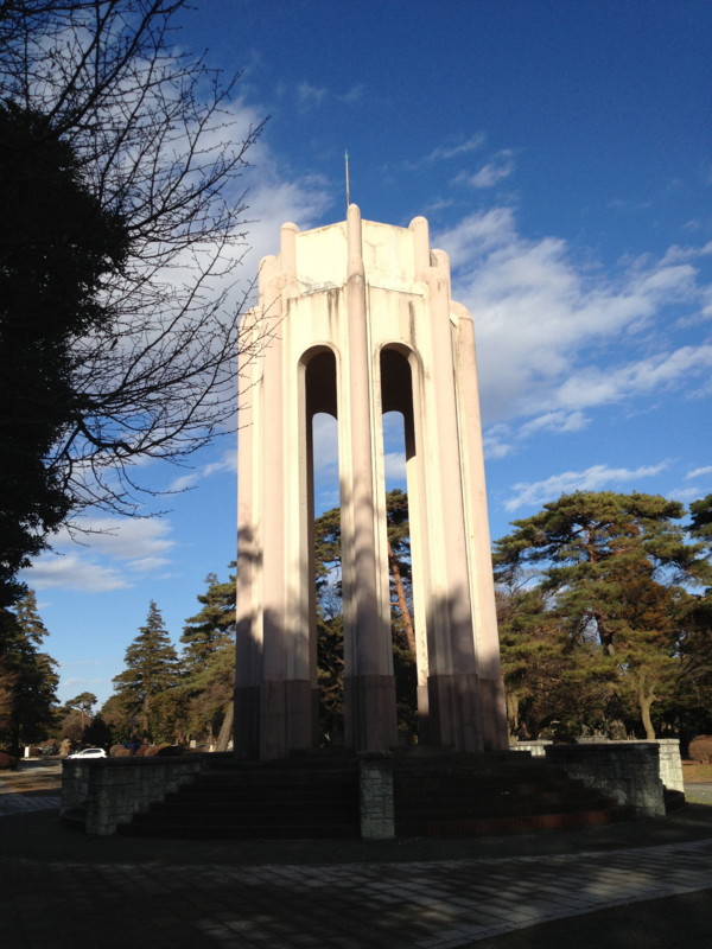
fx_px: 960
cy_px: 474
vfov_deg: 52.6
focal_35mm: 35
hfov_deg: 40.7
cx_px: 356
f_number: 2.4
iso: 50
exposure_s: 1/2208
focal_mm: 4.28
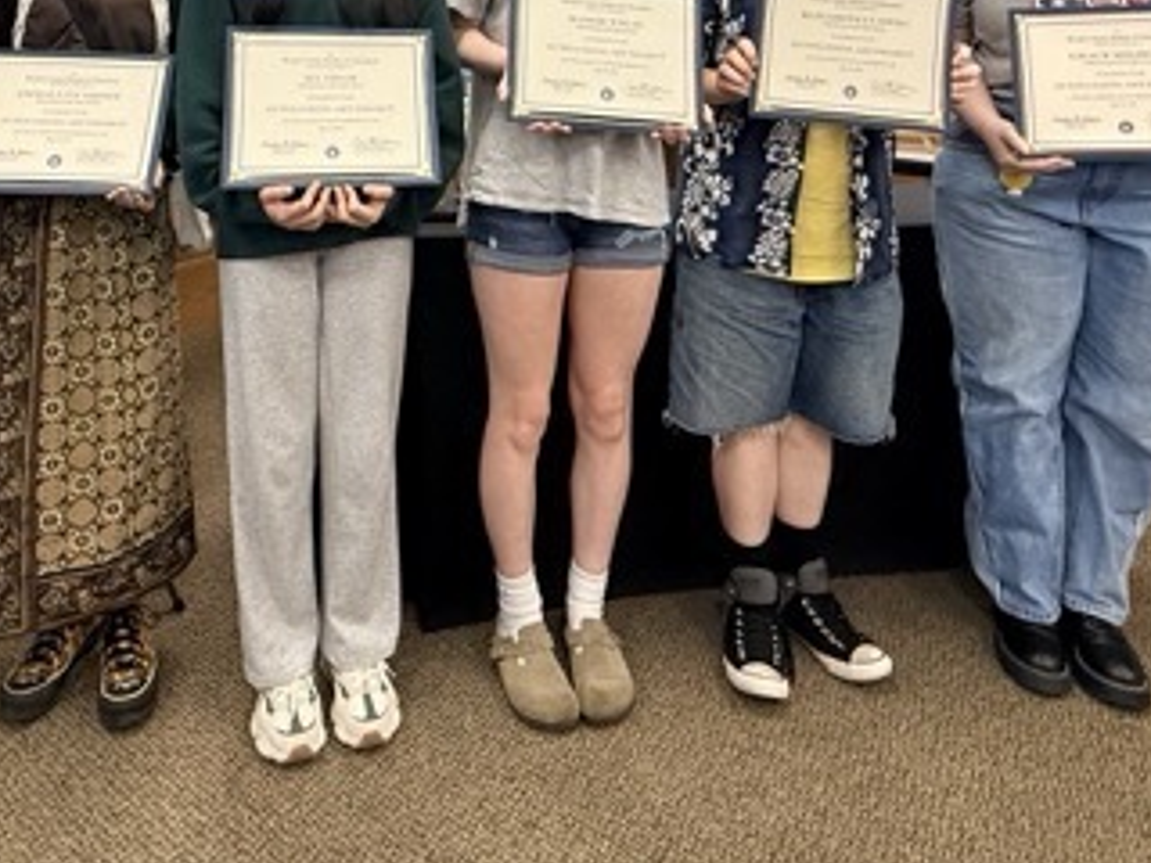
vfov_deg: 44.1
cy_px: 47
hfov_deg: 62.9
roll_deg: -1.2
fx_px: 931
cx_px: 460
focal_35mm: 28
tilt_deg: -1.2
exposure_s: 1/120
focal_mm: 2.22
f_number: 2.2
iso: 250
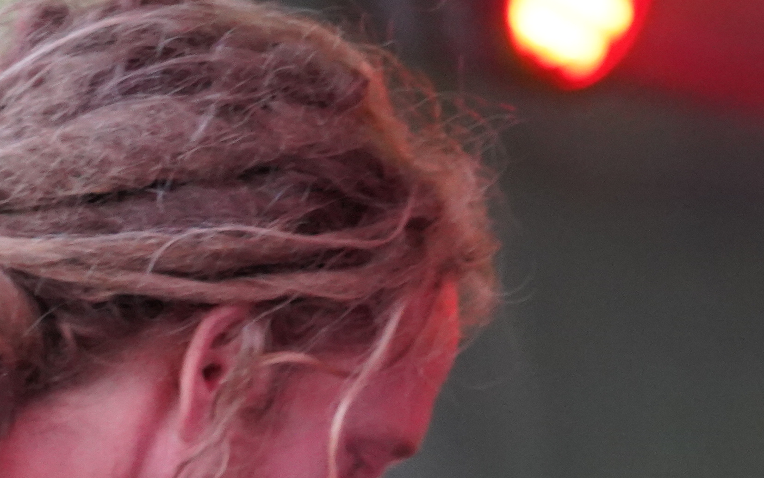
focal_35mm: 389
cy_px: 478
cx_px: 231
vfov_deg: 3.4
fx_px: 8100
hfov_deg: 5.4
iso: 6400
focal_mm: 105
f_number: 4
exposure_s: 1/160
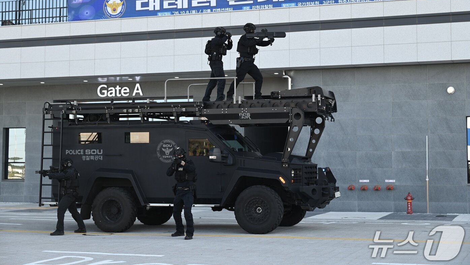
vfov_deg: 19.7
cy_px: 111
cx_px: 236
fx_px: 760
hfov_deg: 34.4
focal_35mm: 61
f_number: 5
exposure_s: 1/250
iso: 200
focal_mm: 58
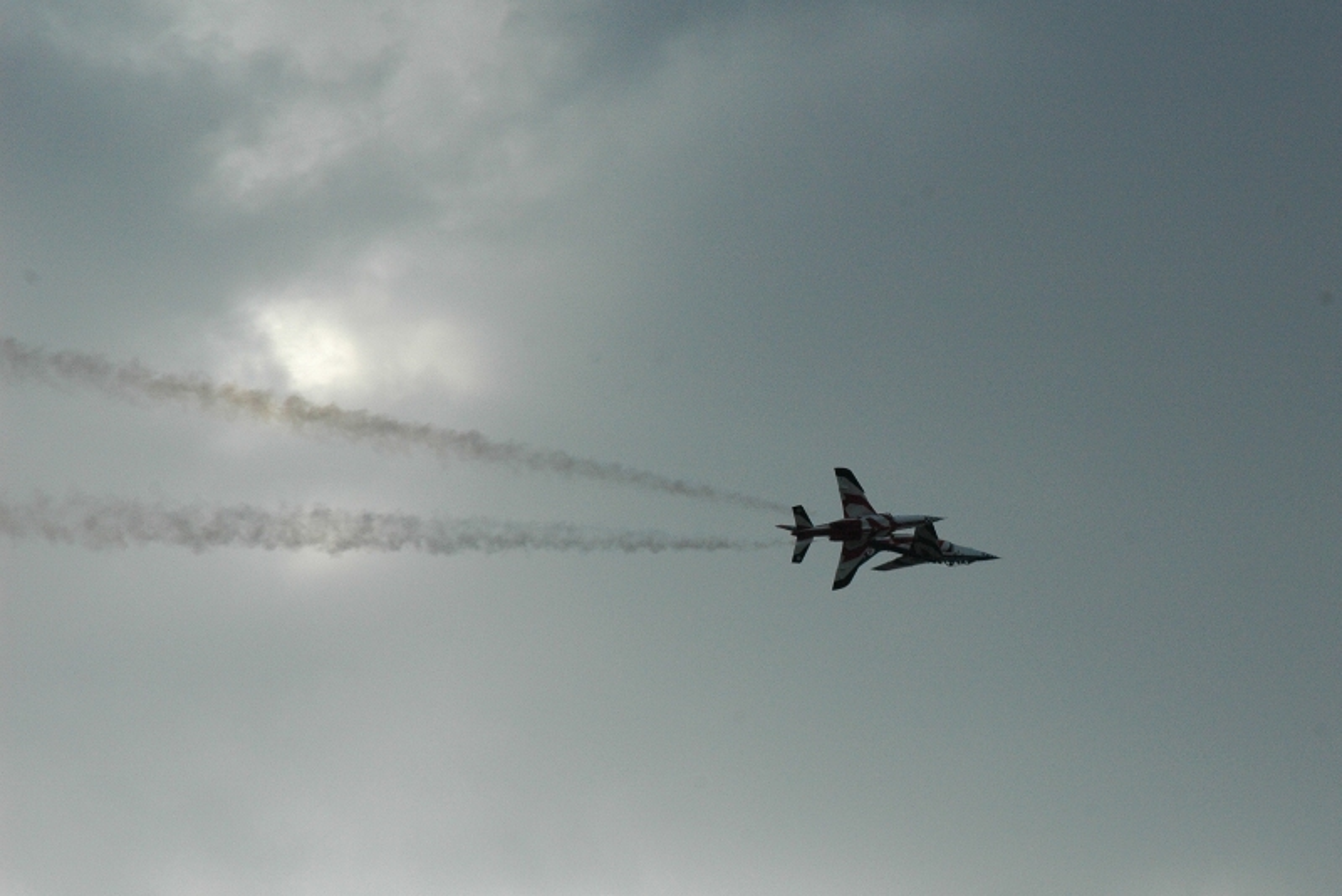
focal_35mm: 105
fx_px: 3915
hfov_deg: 19.4
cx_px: 671
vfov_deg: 13.1
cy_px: 448
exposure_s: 1/640
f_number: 13
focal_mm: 70
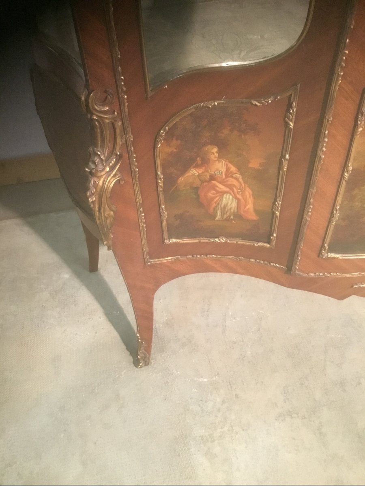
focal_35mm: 31
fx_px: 436
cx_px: 182
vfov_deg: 58.4
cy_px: 243
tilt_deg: -46.1
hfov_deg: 45.4
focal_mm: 3.3
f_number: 2.4
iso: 200
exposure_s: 1/17
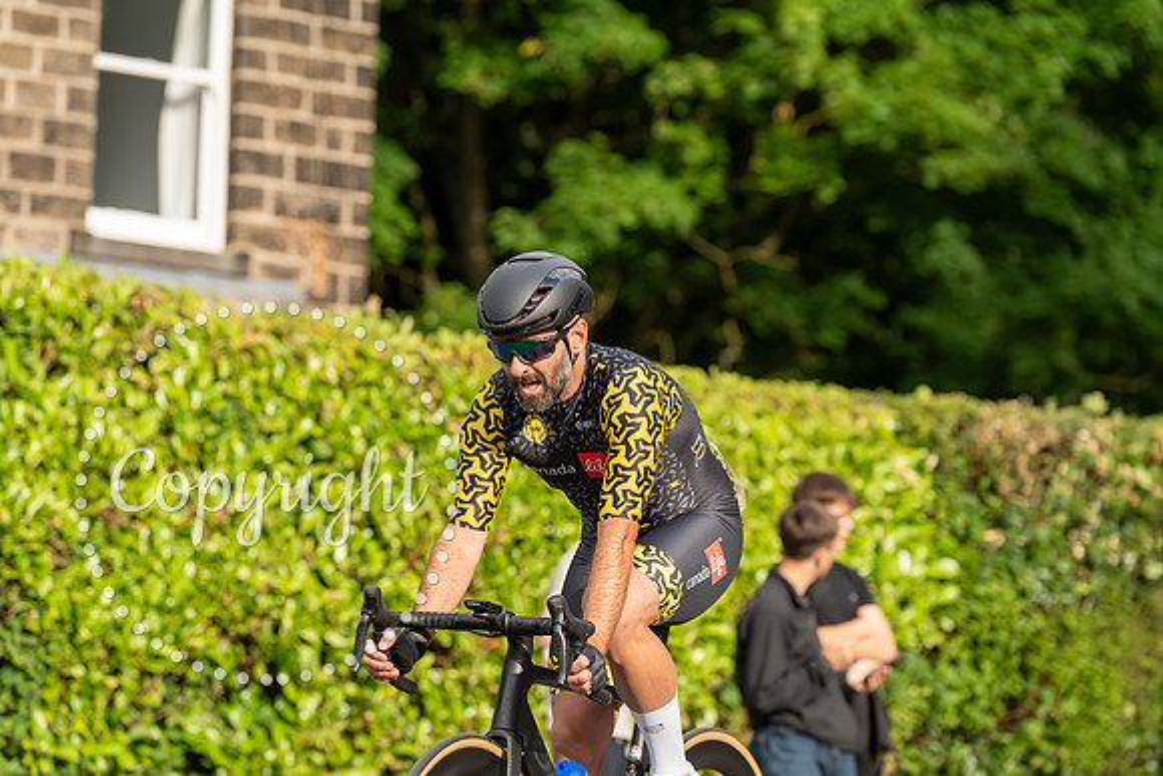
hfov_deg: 13.5
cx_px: 582
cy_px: 388
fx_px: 4911
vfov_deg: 9.0
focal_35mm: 152
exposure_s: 1/800
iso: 400
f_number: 4
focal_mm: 152
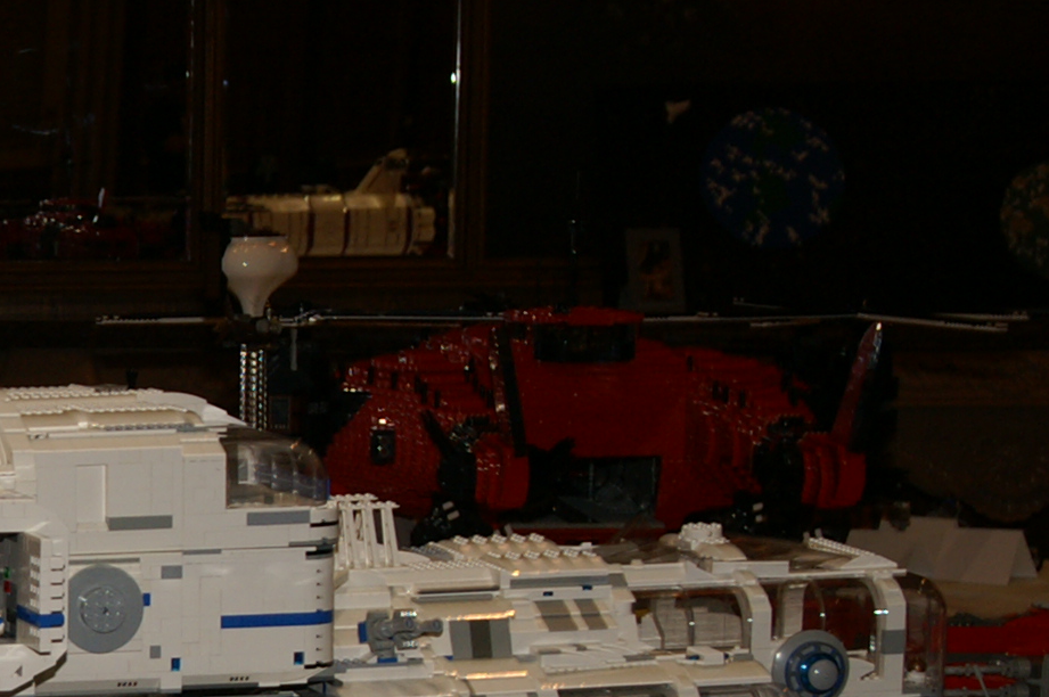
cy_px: 797
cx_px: -358
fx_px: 4279
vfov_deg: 9.2
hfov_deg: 13.4
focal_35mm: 147
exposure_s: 1/60
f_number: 5.6
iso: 200
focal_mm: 30
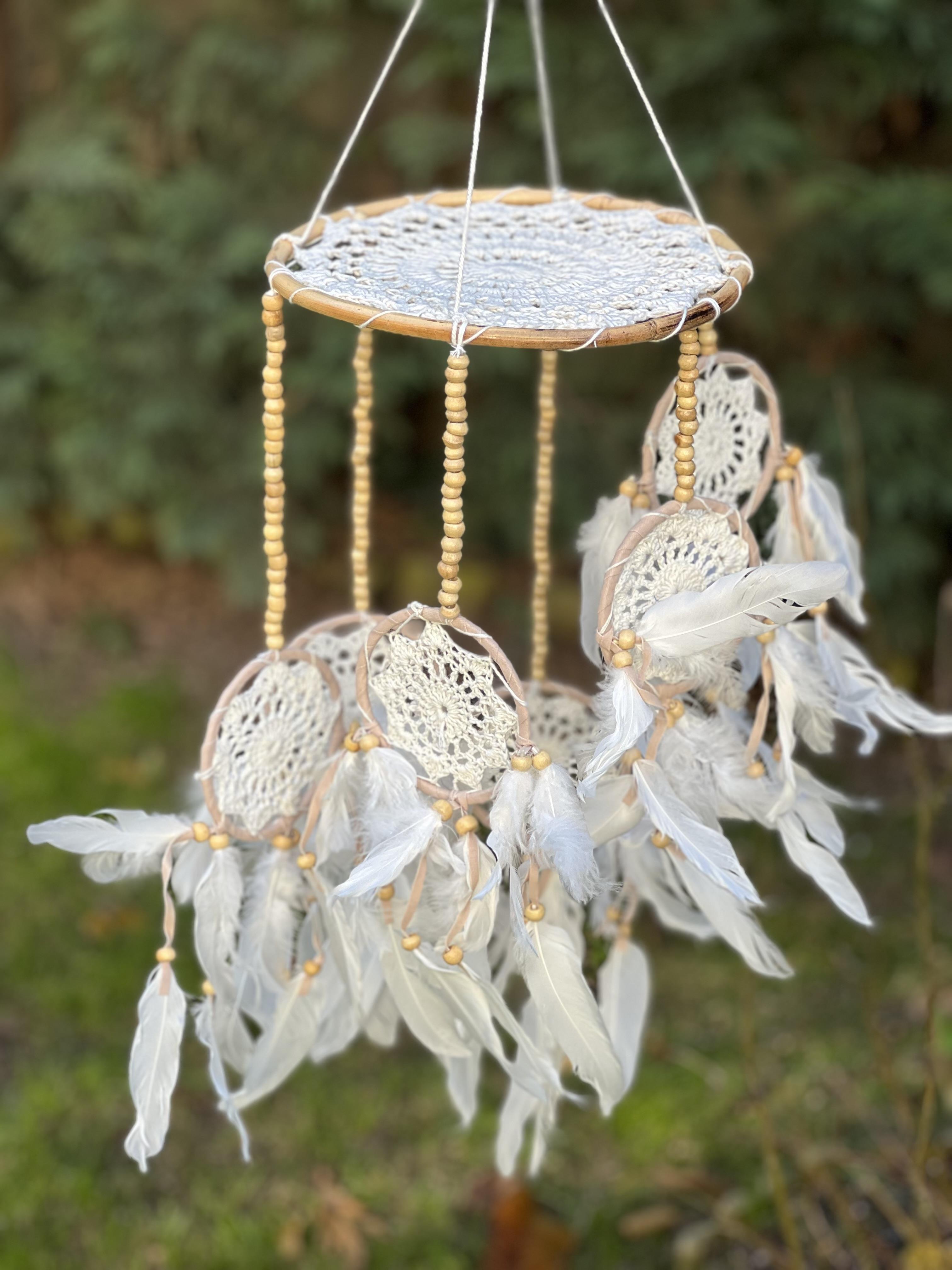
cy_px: 635
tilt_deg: -21.7
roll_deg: -3.2
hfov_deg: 19.1
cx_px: 476
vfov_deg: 25.3
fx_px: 2824
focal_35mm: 77
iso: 50
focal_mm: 9
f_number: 2.8
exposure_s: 1/121
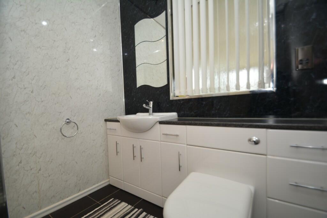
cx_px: 164
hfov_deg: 100.4
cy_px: 109
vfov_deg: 77.4
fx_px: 136
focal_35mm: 15
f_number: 3.5
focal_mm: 10
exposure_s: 1/15
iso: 100
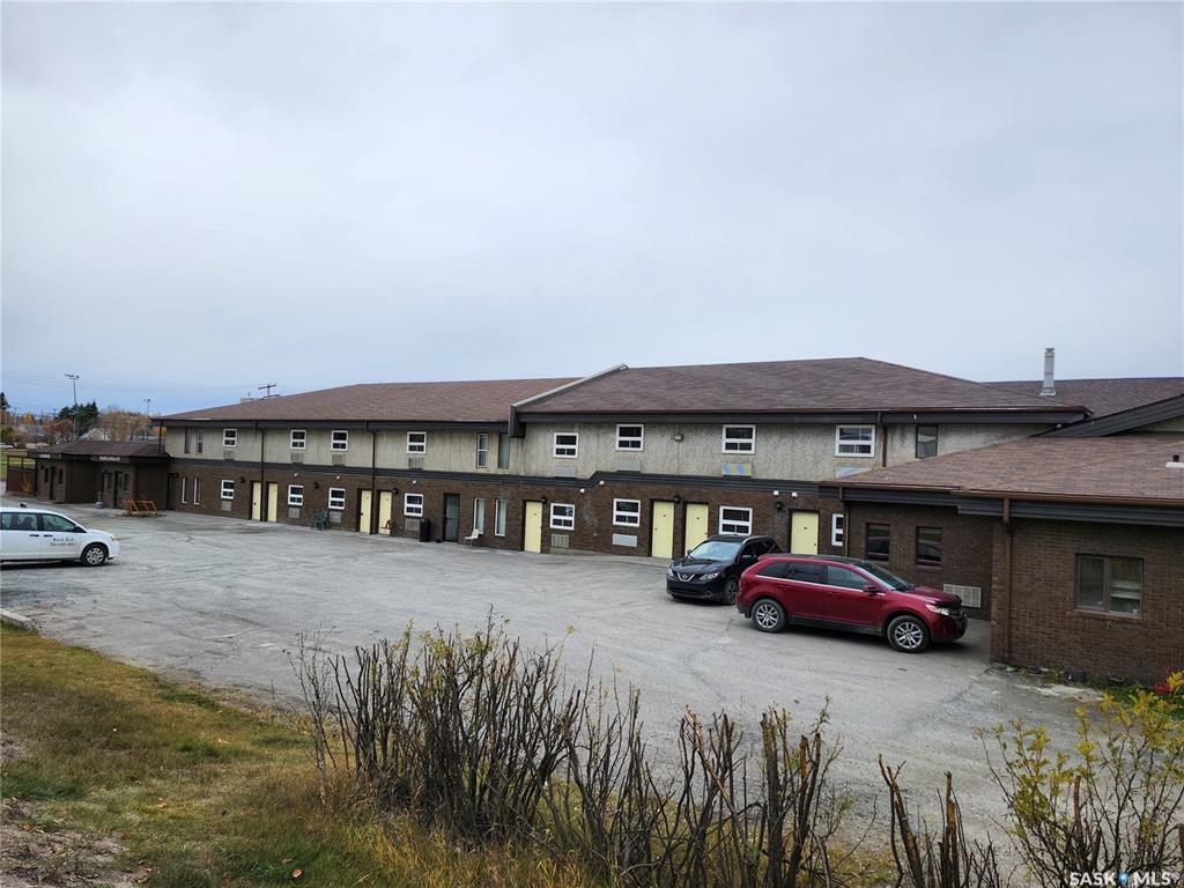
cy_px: 444
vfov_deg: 58.9
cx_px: 592
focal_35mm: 23
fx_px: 787
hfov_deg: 73.9
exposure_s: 1/475
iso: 25
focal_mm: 5.54
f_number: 1.8
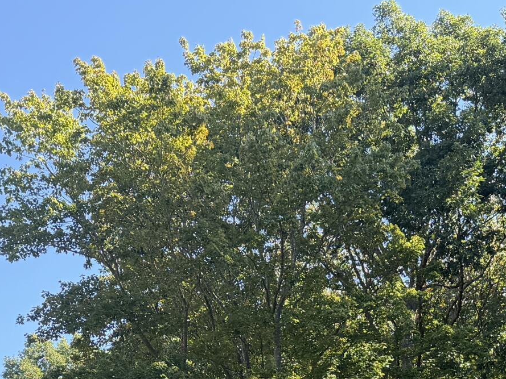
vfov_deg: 16.4
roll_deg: +1.1
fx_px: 1184
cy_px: 589
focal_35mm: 81
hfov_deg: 23.9
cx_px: 149
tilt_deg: +6.2
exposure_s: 1/555
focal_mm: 6.76
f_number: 1.78
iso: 100
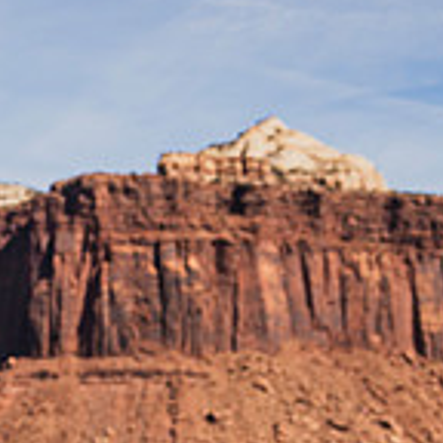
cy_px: 554
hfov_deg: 10.2
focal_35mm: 165
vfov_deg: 10.4
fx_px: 2389
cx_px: -247
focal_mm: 43
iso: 160
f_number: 4.5
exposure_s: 1/2000
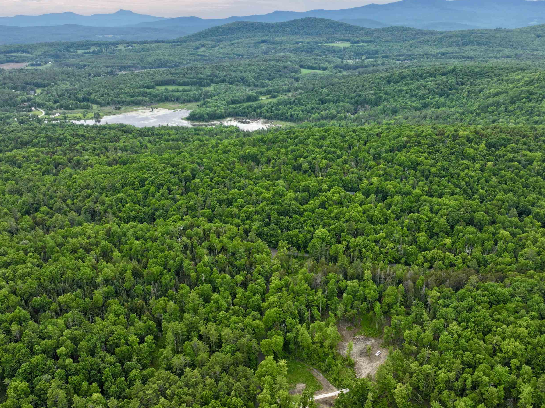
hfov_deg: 60.0
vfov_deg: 46.7
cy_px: 214
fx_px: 472
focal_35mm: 30
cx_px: 272
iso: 100
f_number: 2.8
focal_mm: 12.29
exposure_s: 1/800
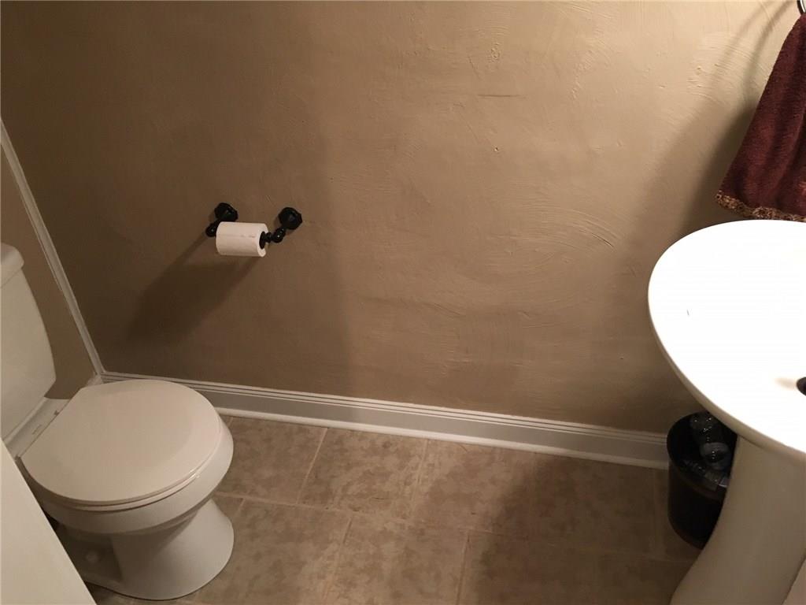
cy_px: 302
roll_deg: +5.1
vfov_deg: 48.2
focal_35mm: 29
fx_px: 675
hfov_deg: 61.7
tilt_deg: -36.5
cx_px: 403
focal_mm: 4.15
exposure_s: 1/30
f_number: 2.2
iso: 200
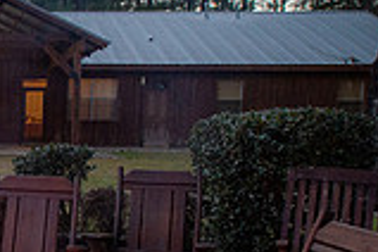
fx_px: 651
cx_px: -136
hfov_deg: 26.5
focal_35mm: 62
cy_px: 183
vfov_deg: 21.8
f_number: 4.5
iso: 4000
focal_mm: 17
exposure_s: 1/200
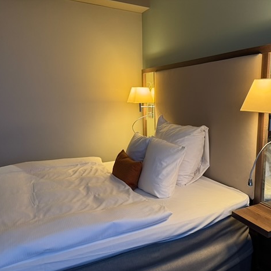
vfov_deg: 55.6
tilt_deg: -8.4
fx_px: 257
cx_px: 184
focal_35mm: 29
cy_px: 138
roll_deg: -0.3
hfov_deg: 54.3
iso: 250
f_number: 1.78
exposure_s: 1/50
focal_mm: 6.76
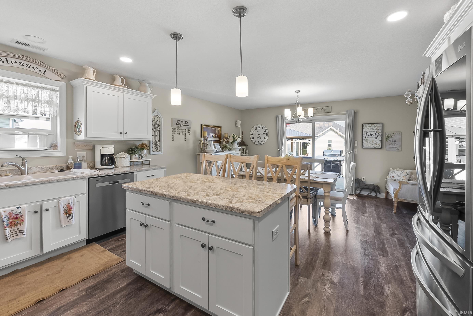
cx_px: 236
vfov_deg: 77.4
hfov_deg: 100.4
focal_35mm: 15
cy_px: 158
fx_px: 197
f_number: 10
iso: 100
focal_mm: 10
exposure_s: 1/1.67
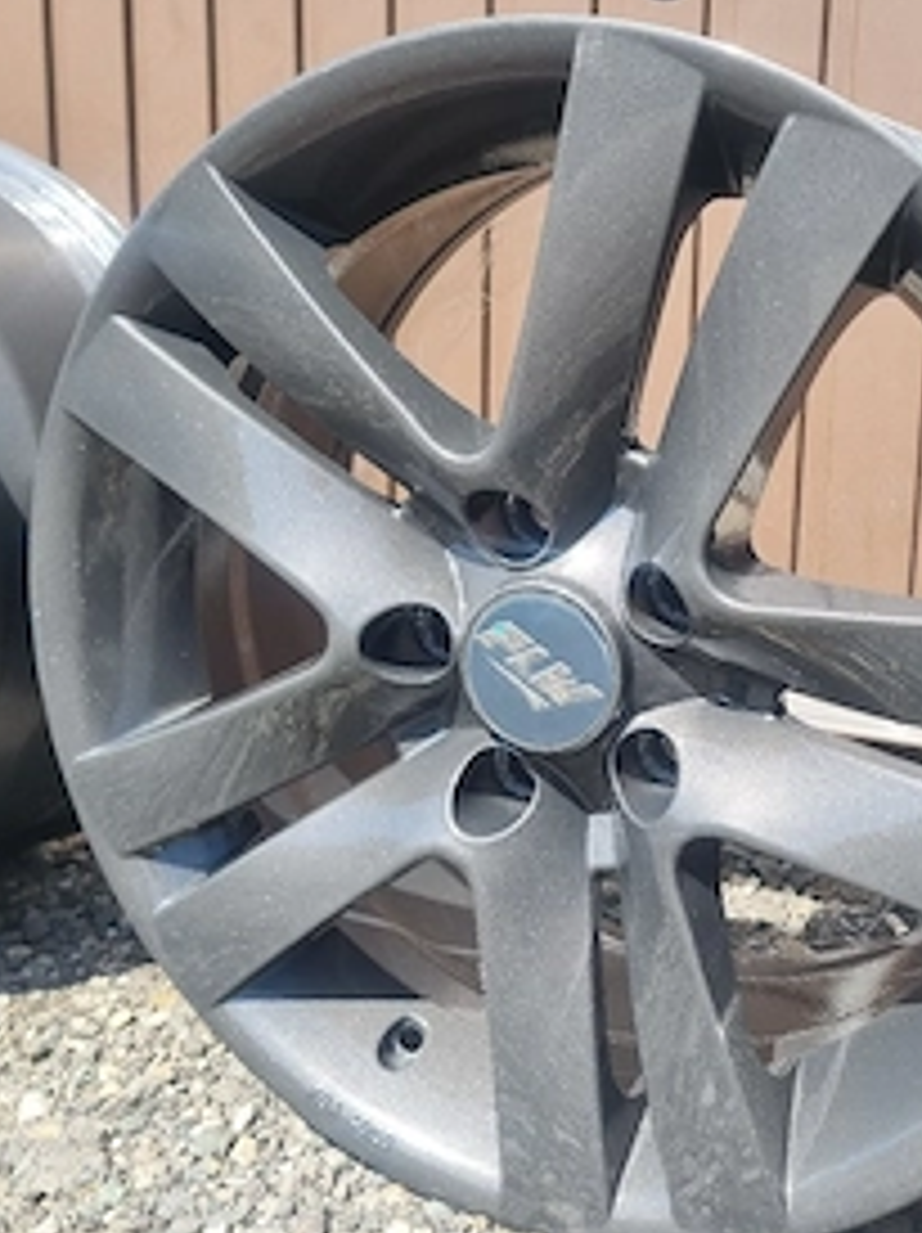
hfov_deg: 37.3
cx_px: 612
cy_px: 562
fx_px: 1352
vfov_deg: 49.0
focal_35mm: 38
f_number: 1.8
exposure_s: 1/1429
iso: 50
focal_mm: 5.4
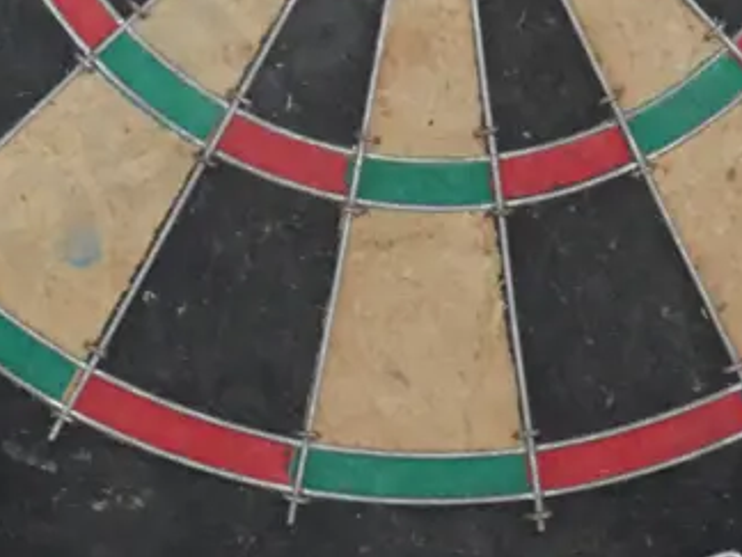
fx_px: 4609
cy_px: -130
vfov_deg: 6.9
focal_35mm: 215
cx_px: 499
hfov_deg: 9.2
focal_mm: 34
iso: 3200
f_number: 5.4
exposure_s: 1/25
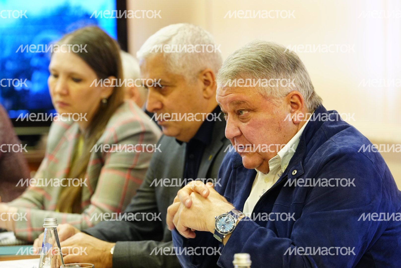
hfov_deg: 11.8
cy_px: 134
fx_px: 1939
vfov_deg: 7.9
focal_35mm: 174
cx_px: 200
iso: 2500
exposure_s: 1/60
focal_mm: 174
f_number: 5
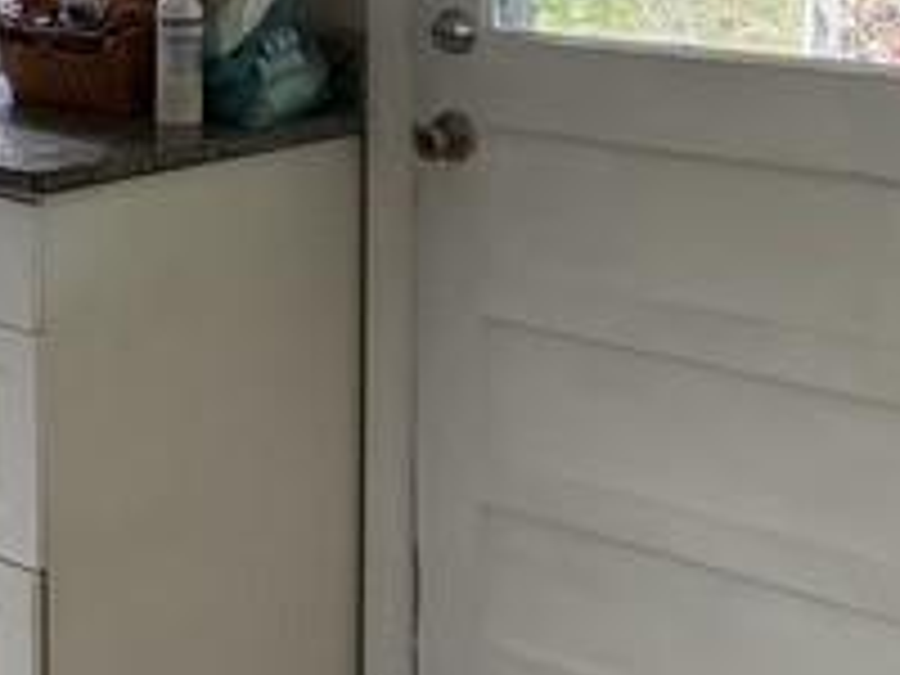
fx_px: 2418
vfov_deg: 15.6
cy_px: -9
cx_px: -158
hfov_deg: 19.9
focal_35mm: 93
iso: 80
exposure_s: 1/60
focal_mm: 3
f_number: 1.8
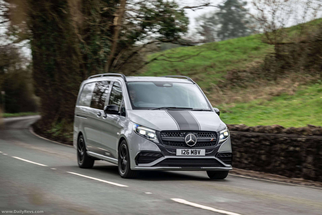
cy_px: 108
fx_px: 1029
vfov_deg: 11.9
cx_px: 161
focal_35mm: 115
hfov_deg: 17.8
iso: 125
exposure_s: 1/100
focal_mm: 115
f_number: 2.8
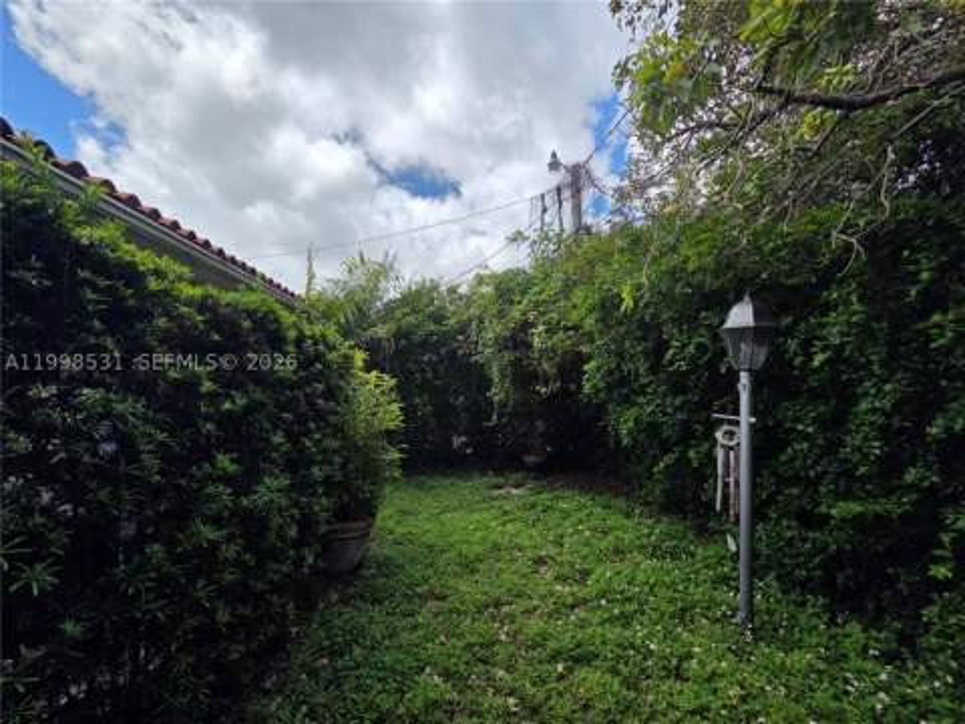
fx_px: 362
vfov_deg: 89.9
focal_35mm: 13
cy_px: 362
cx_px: 482
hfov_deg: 106.2
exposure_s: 1/1468
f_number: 2.2
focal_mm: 2.2
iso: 50
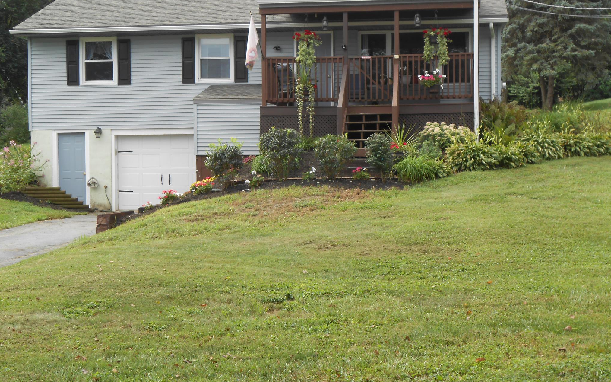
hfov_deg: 34.0
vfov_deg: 21.6
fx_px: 999
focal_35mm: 60
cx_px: 308
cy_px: 185
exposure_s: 1/160
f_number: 5.2
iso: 80
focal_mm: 10
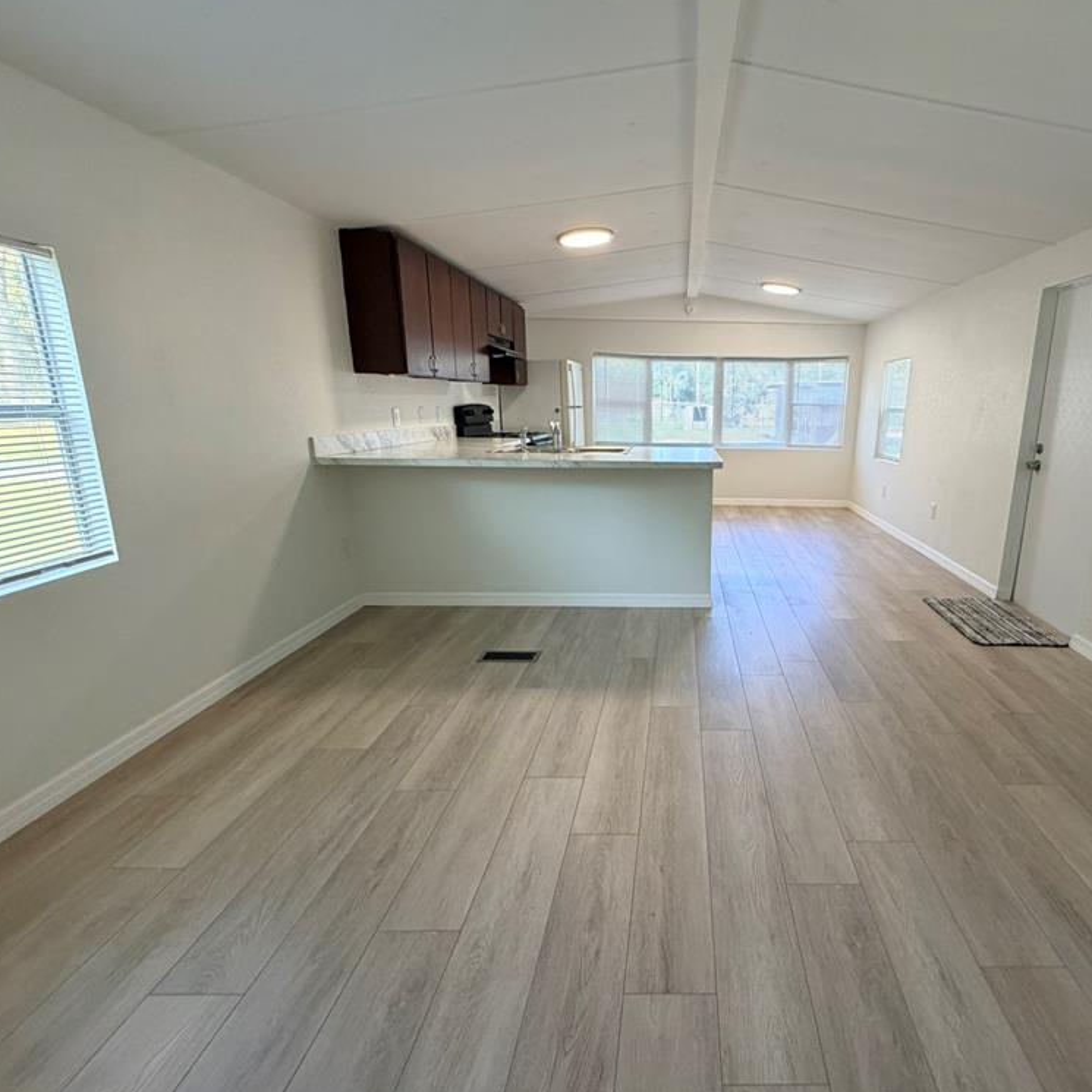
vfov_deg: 84.0
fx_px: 607
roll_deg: -0.6
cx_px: 693
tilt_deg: -14.3
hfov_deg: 82.1
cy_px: 547
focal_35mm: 17
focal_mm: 2.22
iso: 250
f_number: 2.2
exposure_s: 1/120
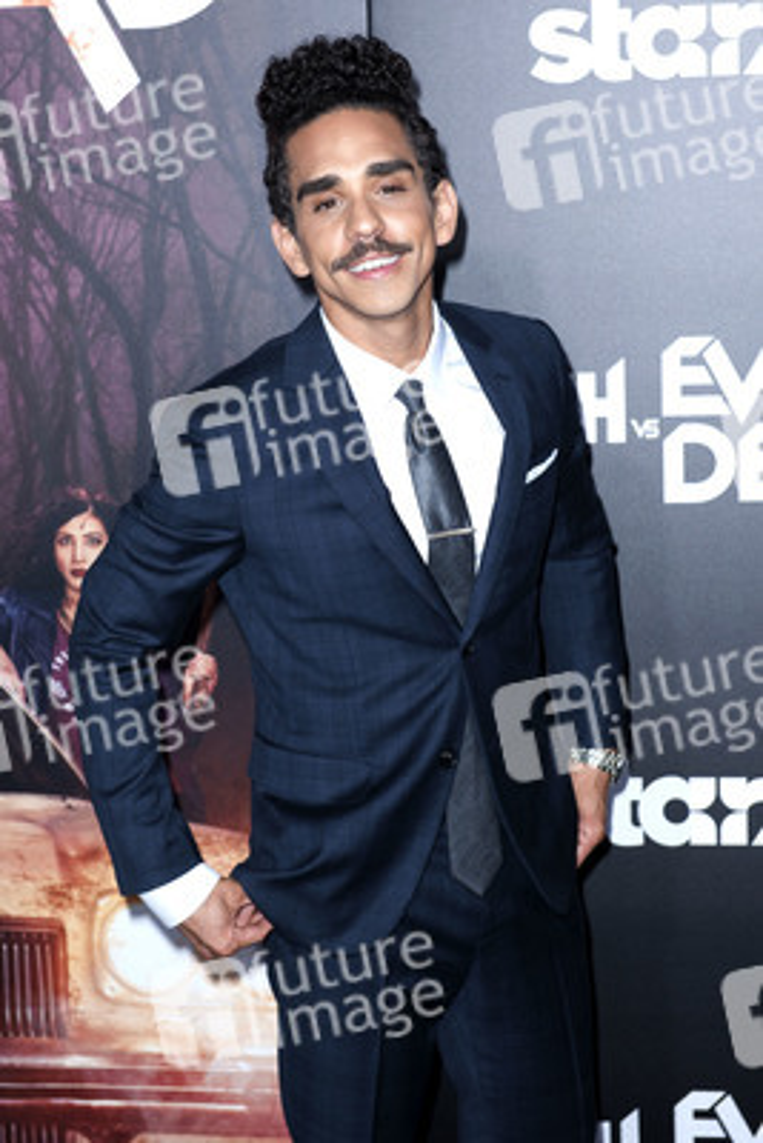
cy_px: 572
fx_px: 2223
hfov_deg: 19.5
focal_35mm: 70
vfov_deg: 28.8
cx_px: 382
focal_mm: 70
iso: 500
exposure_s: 1/320
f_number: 5.6
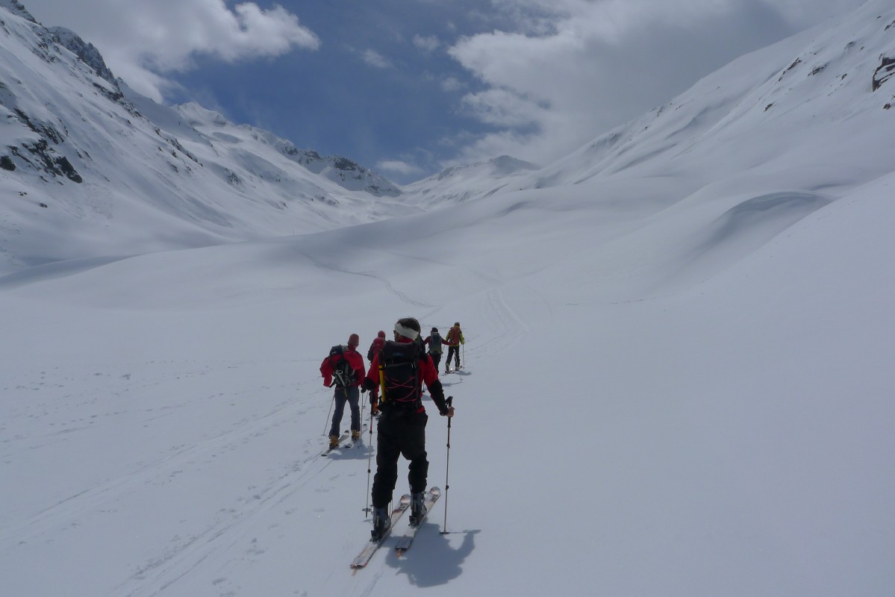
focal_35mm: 24
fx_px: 597
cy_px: 298
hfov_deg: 73.7
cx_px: 448
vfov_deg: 53.2
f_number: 8
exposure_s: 1/2000
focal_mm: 5.1
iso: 80
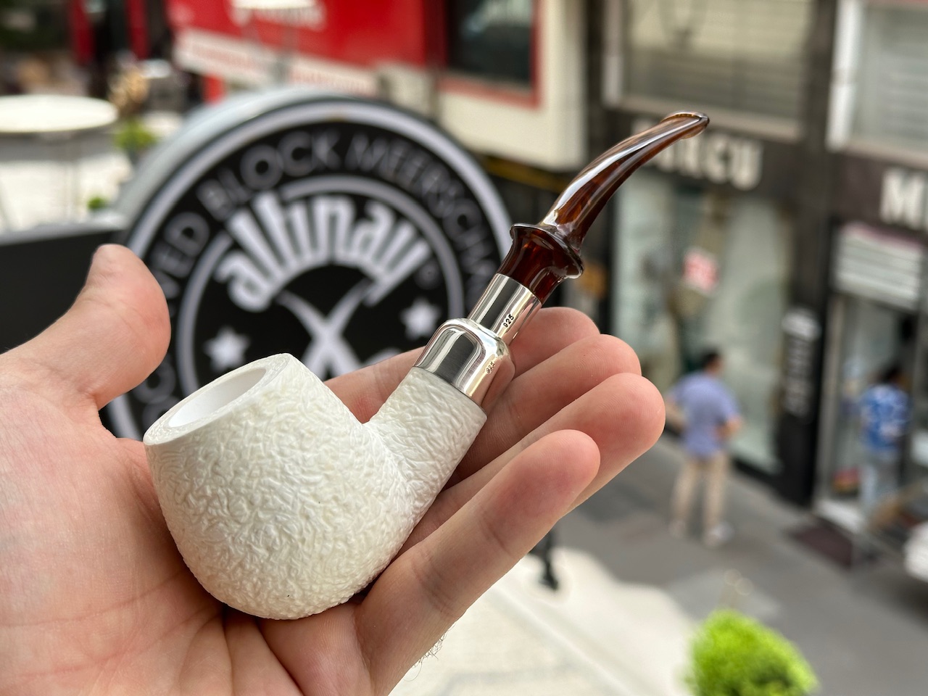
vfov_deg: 30.3
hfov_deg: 39.7
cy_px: 348
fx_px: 1287
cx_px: 464
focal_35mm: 48
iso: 64
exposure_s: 1/1339
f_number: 1.78
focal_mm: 6.86
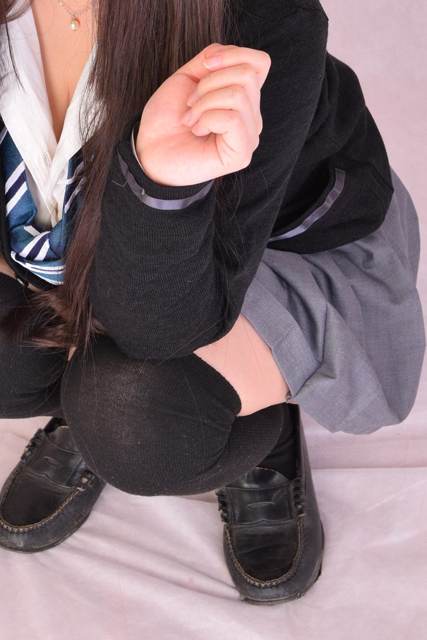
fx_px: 1903
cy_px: -11
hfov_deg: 12.8
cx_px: 91
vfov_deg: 18.6
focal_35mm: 107
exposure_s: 1/125
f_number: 8
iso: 100
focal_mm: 34
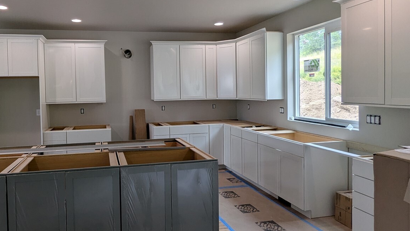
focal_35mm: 24
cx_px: 150
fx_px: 261
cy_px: 98
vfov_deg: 47.5
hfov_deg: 74.8
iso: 64
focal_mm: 2.35
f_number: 2.2
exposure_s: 1/120
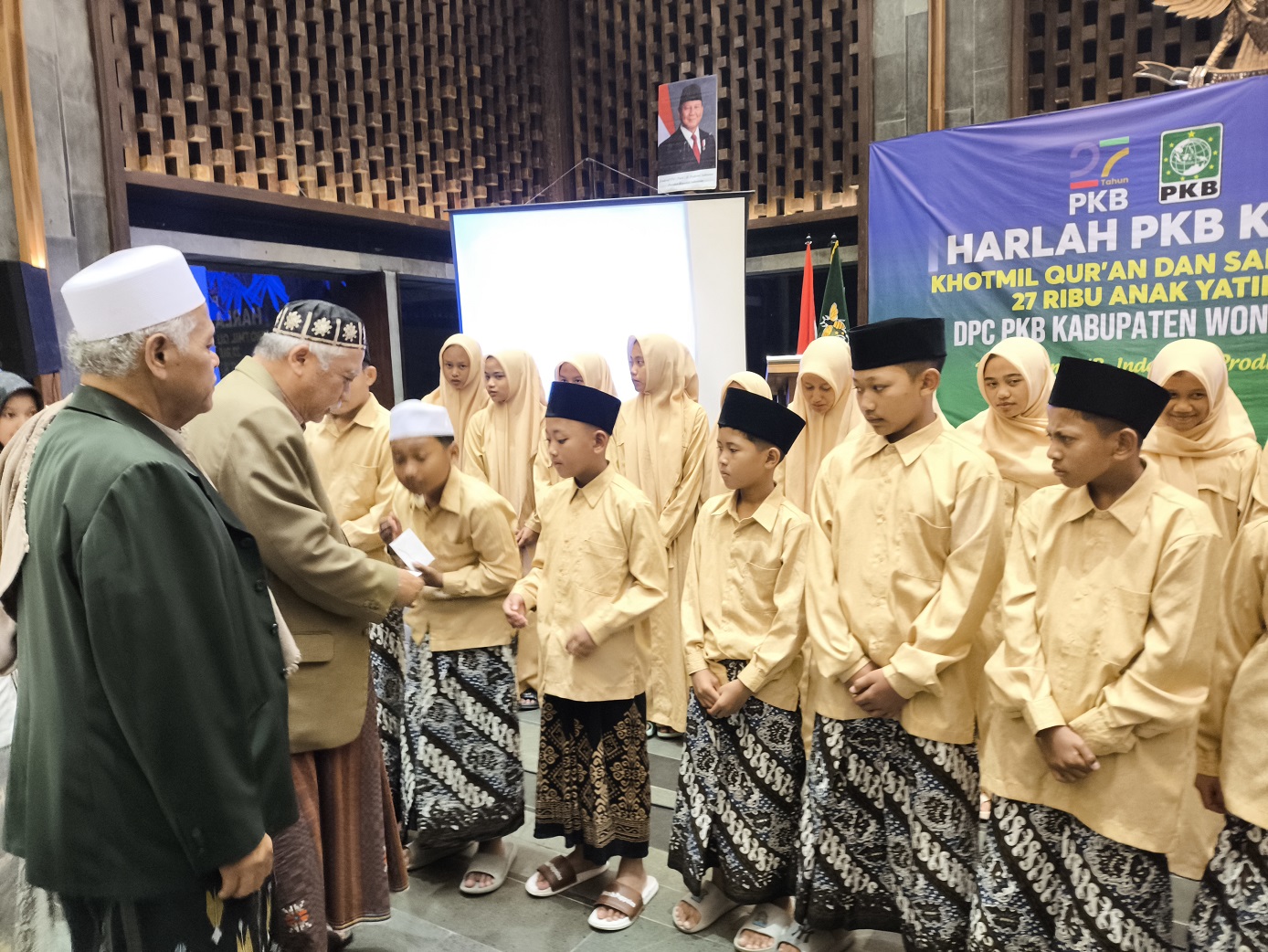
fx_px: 916
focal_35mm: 25
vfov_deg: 54.9
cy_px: 476
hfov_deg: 69.4
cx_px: 634
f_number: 1.7
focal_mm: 4.71
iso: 800
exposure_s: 1/25
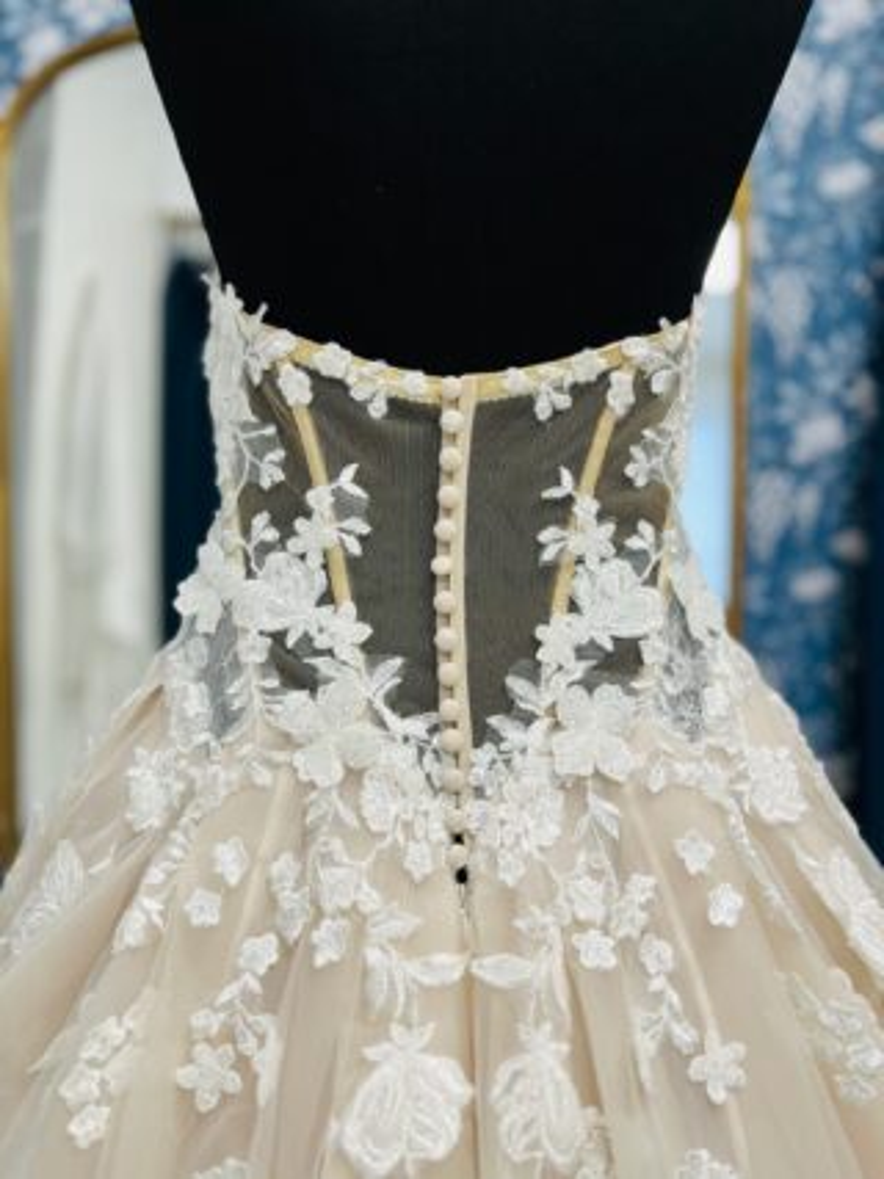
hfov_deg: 53.0
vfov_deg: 67.3
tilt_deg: -9.8
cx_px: 442
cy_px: 590
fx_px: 886
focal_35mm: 26
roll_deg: +1.0
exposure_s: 1/100
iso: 64
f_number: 1.6
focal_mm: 5.1
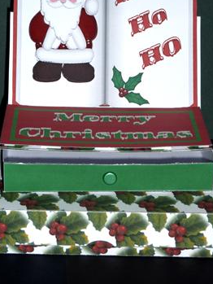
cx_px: 102
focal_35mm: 114
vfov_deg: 17.2
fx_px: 935
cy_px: 107
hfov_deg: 13.0
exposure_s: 1/40
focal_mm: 13.7
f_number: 4.2
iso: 100
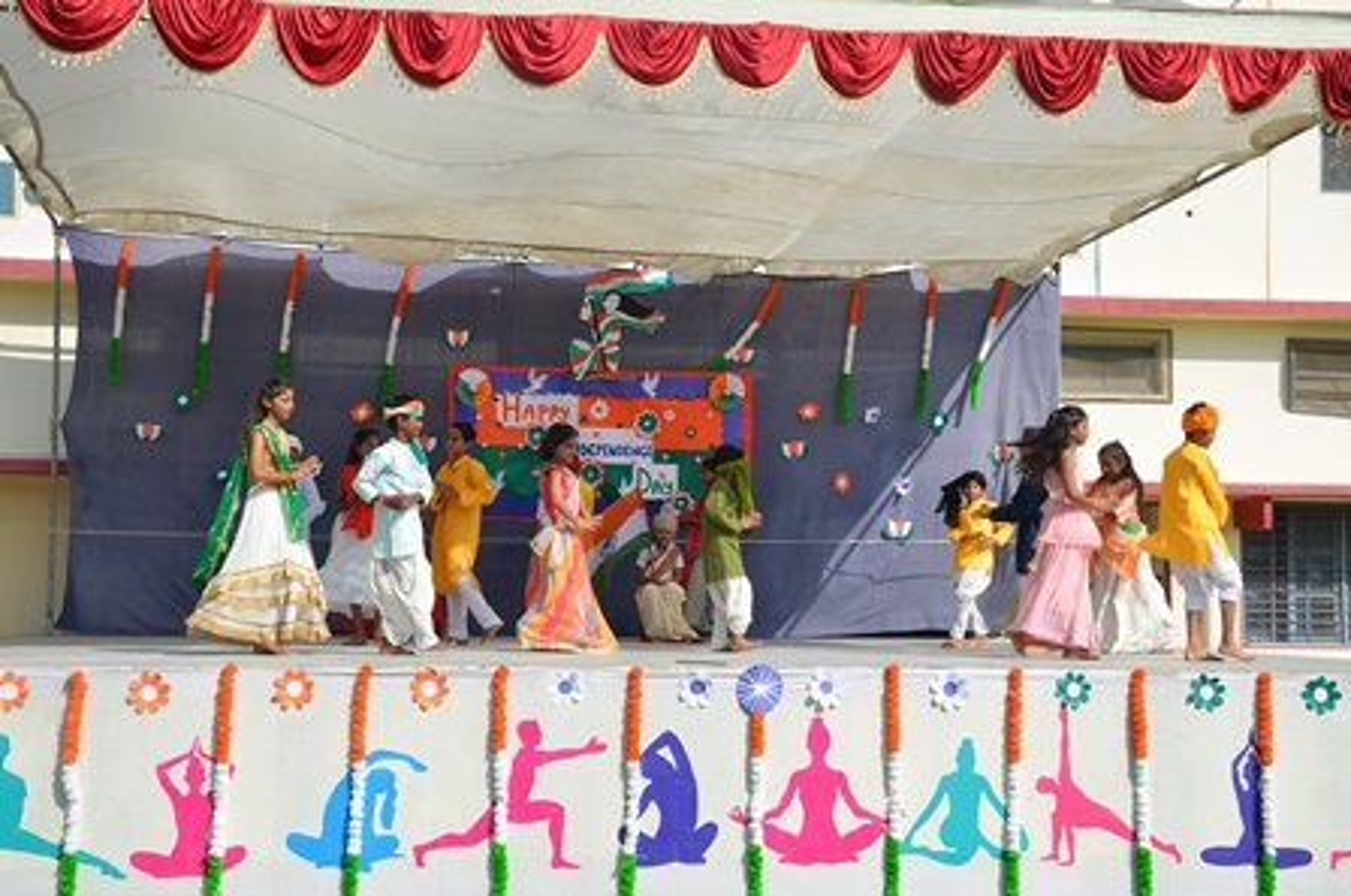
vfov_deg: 26.4
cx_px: 676
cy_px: 448
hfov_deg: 38.9
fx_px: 1910
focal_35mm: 51
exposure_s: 1/320
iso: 100
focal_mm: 34
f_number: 9
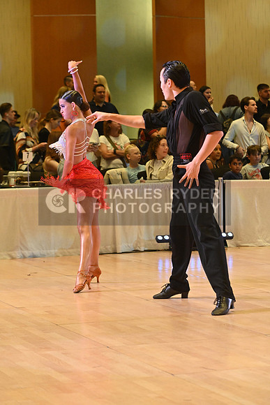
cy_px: 202
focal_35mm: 110
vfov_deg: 18.6
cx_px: 135
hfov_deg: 12.5
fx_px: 1237
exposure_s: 1/400
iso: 4000
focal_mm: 110
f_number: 5.6
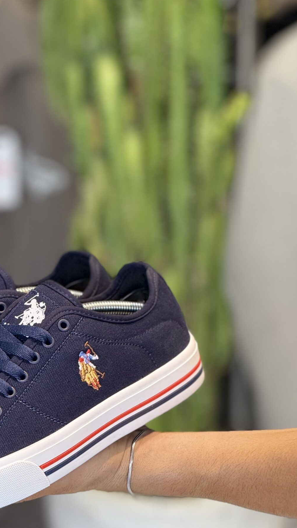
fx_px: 2618
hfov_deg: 6.5
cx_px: 22
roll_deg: +0.7
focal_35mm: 187
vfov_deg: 11.5
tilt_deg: -12.3
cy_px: 364
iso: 100
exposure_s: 1/100
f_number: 2.8
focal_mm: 15.66
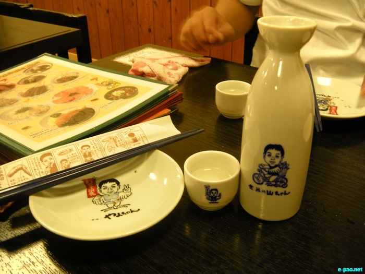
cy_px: 137
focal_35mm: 35
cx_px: 182
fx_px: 369
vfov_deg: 40.7
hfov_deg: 52.6
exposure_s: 1/8
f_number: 3.8
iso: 149
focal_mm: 5.9
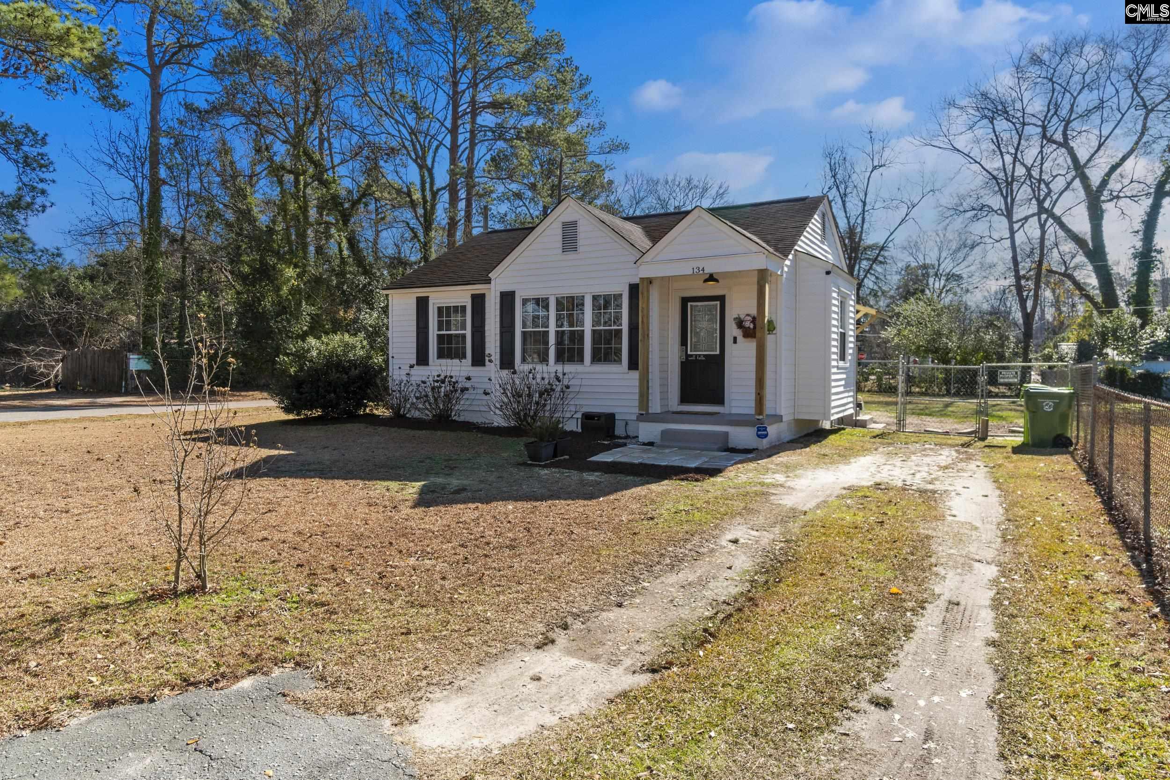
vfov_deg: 59.5
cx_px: 585
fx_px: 682
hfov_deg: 81.2
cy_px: 390
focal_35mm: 21
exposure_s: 1/400
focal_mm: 14
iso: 250
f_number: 8
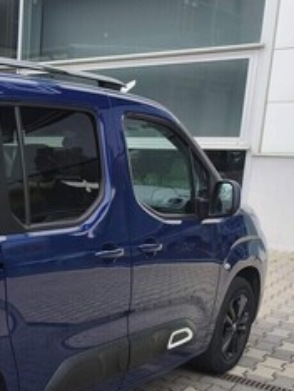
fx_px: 610
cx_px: -107
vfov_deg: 34.9
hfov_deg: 23.4
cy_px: 280
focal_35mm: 54
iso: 50
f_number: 1.65
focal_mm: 6.14
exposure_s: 1/651
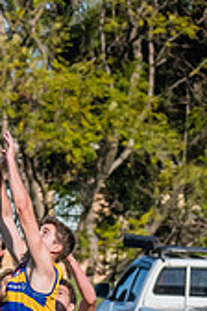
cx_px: -11
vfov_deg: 1.7
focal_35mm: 1222
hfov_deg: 1.1
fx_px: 10539
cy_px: 371
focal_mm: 240
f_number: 11
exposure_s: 1/1600
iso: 800
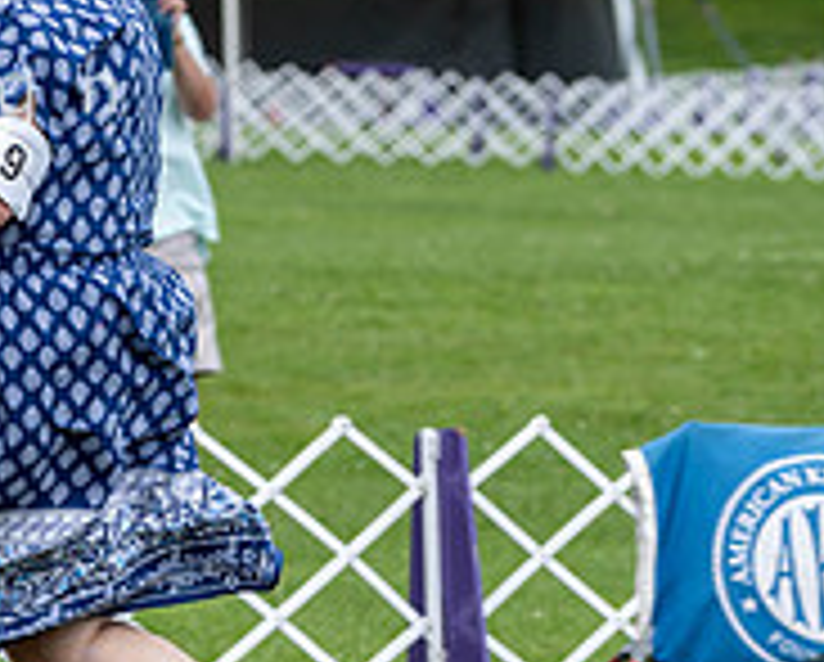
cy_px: 227
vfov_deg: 4.0
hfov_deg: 4.9
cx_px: -441
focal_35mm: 392
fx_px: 9575
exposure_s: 1/400
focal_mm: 132
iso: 160
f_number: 5.6
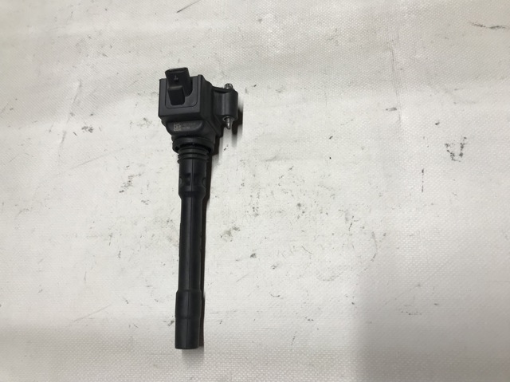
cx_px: 255
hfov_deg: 63.5
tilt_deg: -68.8
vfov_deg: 49.7
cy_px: 191
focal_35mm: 28
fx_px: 412
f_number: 1.8
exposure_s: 1/50
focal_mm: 3.99
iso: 25
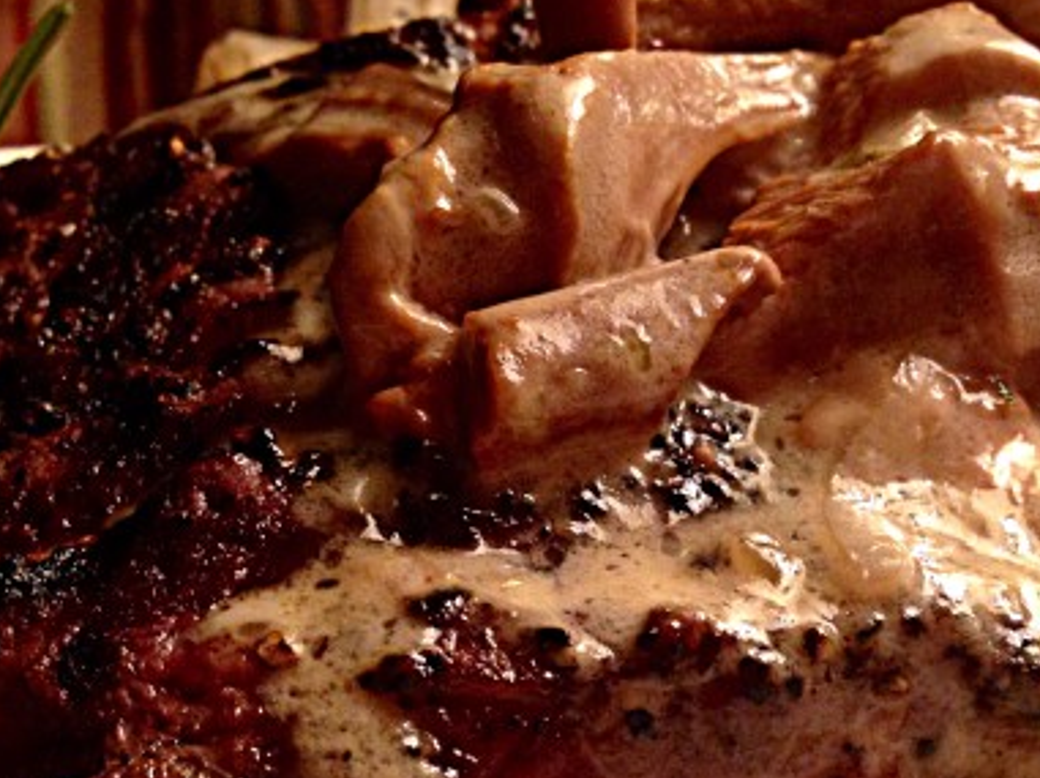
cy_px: 560
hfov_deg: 29.6
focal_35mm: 65
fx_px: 1951
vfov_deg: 22.4
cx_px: 691
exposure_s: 1/20
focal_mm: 4.12
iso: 160
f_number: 2.4
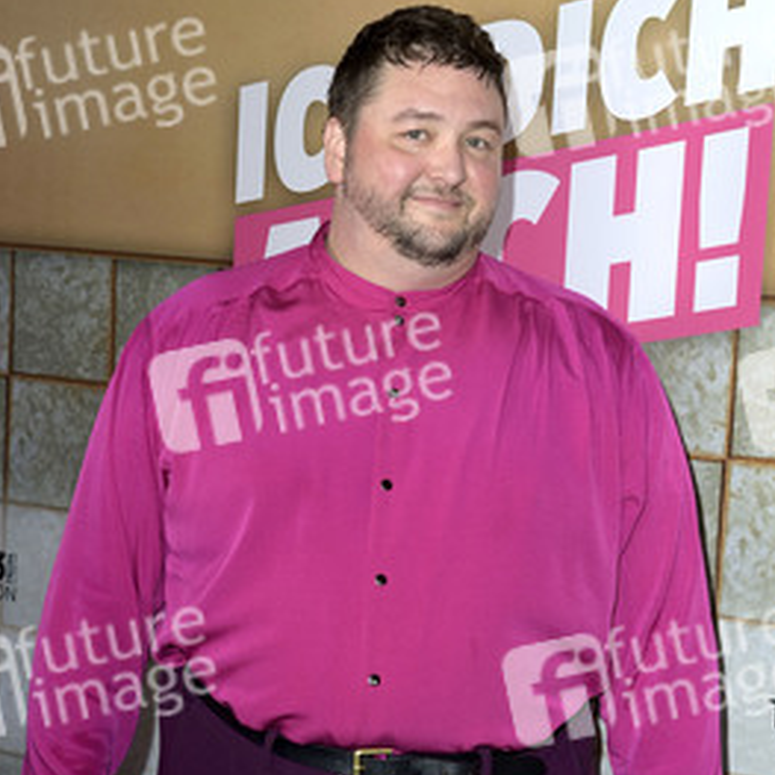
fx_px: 1798
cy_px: 530
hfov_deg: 24.3
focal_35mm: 71
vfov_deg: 24.2
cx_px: 386
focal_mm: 55
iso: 500
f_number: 5
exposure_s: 1/125
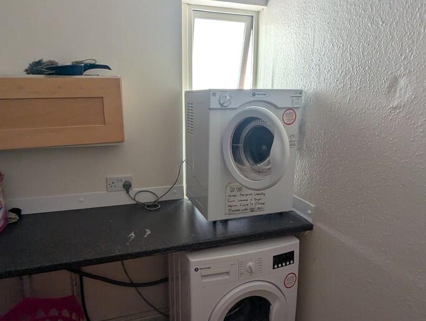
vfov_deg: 56.9
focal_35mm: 24
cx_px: 205
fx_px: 296
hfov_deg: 71.5
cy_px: 169
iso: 122
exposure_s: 1/50.4
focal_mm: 2.35
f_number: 2.2
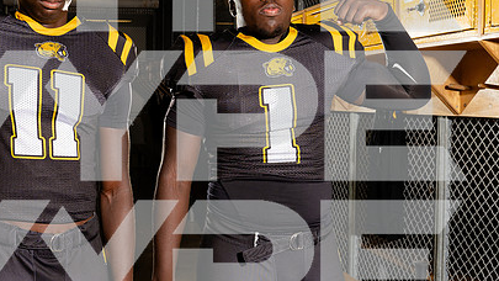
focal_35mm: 45
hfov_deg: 44.6
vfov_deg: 26.5
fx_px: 596
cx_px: 153
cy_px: 116
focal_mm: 30
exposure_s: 1/250
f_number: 8
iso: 100
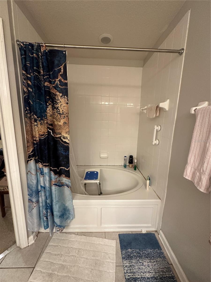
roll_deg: -2.5
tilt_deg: -9.1
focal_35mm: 14
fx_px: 114
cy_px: 141
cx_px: 106
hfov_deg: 85.7
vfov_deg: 102.1
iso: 400
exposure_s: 1/60
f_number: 2.2
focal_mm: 2.22
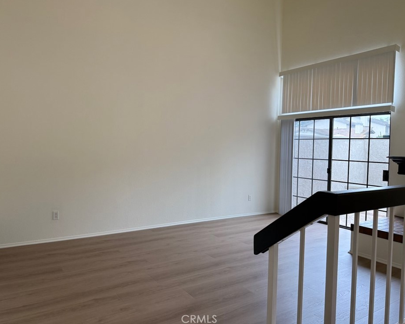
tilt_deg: -1.5
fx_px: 312
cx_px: 187
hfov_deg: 65.9
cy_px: 157
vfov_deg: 54.9
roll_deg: -1.1
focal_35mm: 26
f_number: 1.78
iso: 160
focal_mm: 6.76
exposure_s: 1/204
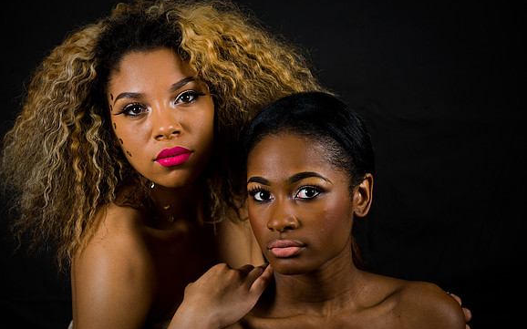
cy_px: 171
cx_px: 264
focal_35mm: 138
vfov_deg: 9.5
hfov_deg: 15.1
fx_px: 1982
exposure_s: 1/125
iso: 200
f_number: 5.6
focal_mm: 135
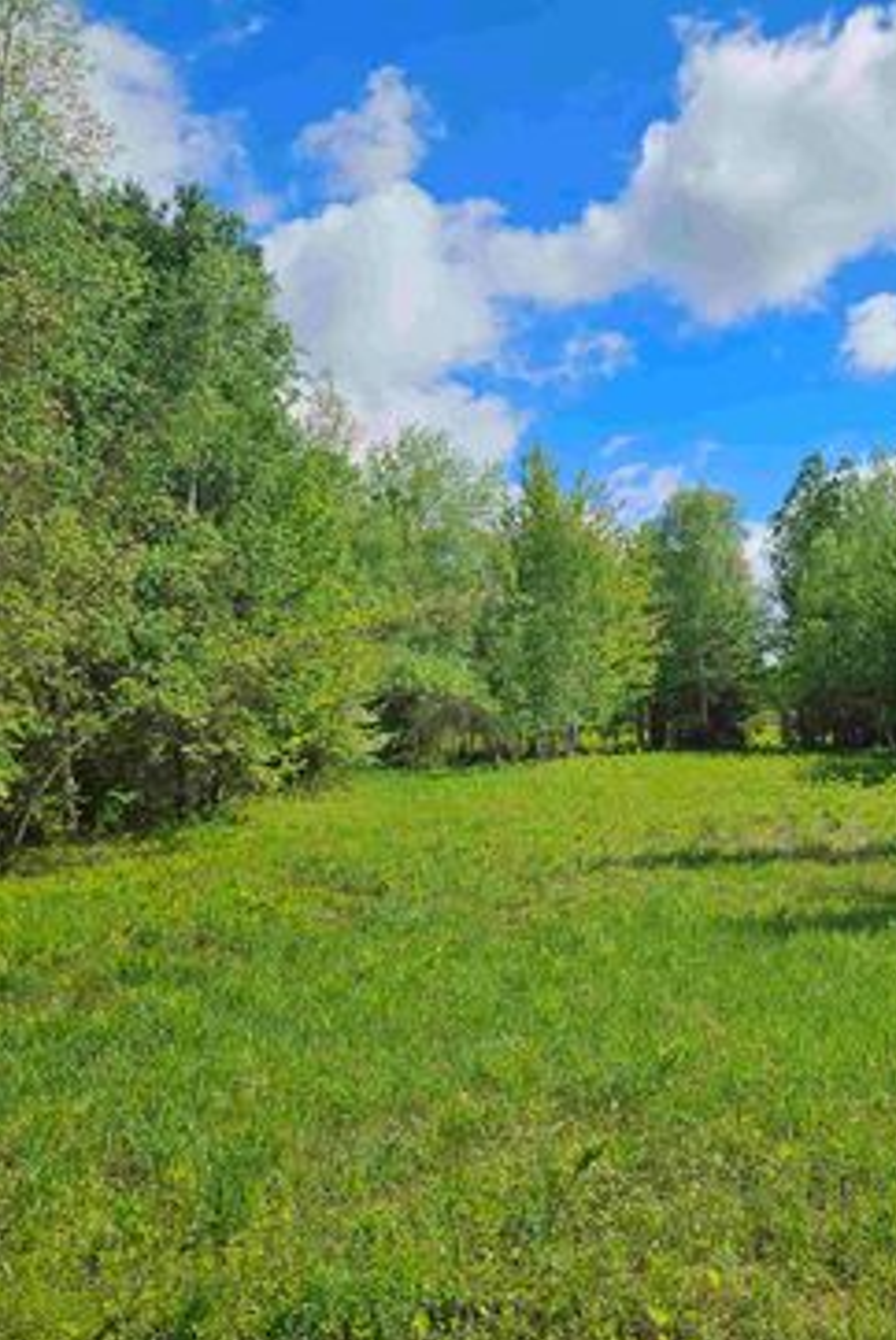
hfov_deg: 38.2
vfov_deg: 57.2
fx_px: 1230
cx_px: 744
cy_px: 690
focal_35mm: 33
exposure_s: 1/2820
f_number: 1.8
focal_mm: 5.4
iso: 25
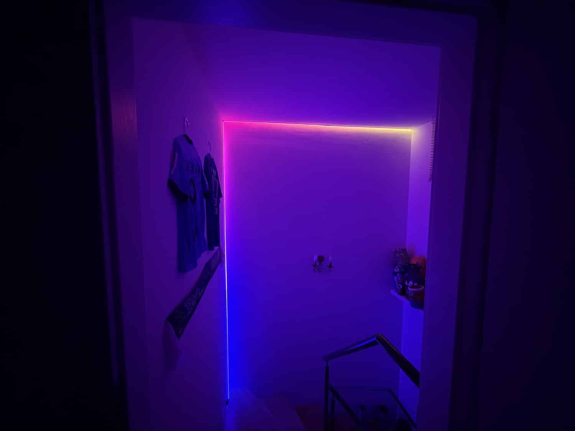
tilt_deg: -5.0
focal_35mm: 14
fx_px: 233
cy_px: 216
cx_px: 288
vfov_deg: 85.7
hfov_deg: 102.1
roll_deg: +0.2
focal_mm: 2.22
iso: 800
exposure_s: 1/60
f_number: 2.2
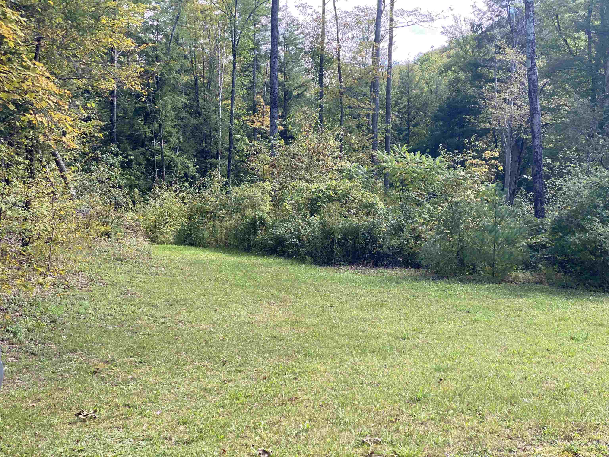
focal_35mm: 52
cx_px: 304
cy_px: 228
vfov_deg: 28.0
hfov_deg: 36.8
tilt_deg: -2.7
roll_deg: +0.8
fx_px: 915
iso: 20
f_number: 2
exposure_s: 1/169
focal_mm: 6
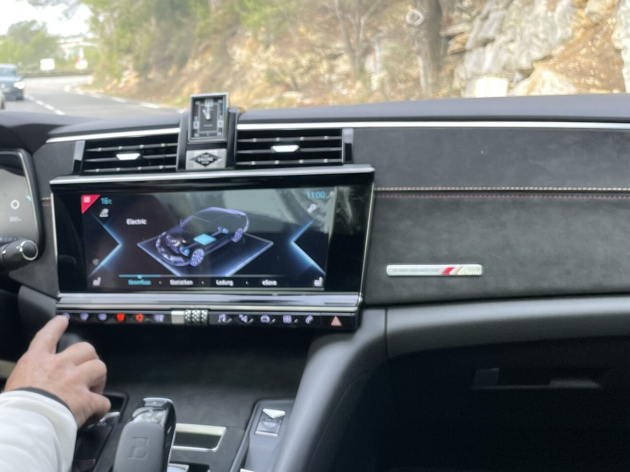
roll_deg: +0.0
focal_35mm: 52
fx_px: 946
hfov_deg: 35.3
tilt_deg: -4.1
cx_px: 102
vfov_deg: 28.0
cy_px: 206
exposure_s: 1/121
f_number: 1.6
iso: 40
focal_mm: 4.2
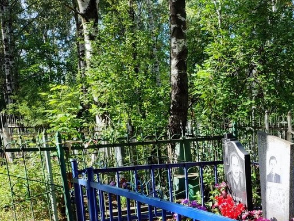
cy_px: 219
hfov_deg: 36.8
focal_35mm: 50
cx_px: 236
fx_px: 425
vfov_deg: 27.5
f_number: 1.9
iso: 50
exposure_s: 1/136
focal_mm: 6.04
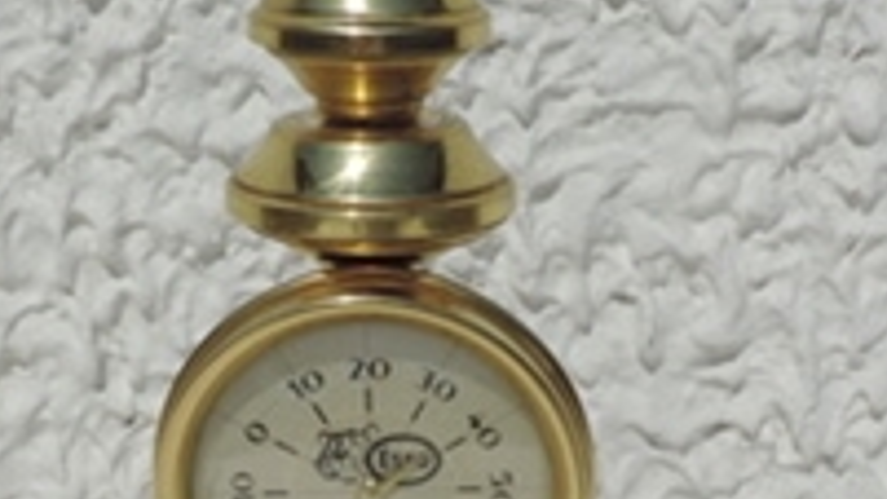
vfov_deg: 13.2
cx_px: 402
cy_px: 424
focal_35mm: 91
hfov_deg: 23.4
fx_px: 2140
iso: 80
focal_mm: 4.9
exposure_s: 1/1600
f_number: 5.4
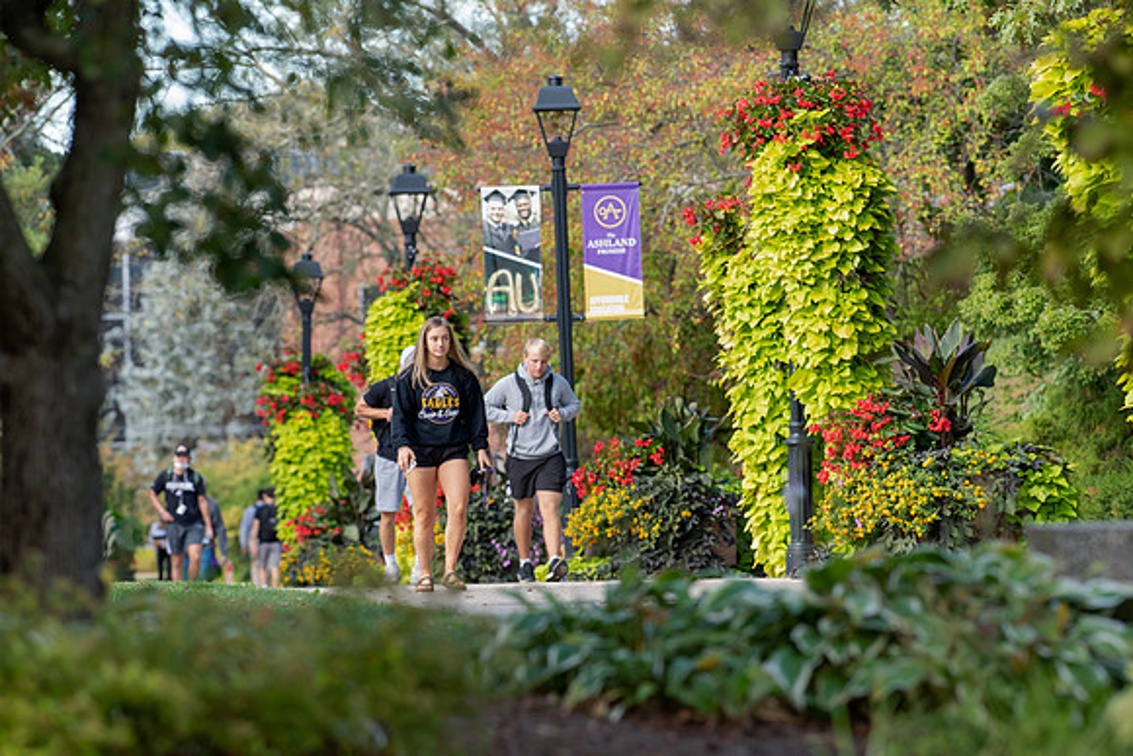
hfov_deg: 6.9
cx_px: 566
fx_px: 9443
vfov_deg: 4.6
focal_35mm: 300
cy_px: 378
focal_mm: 300
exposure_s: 1/320
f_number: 6.3
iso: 500
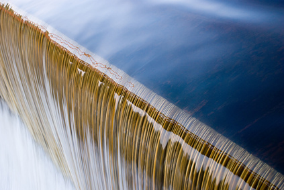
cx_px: 142
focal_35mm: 66
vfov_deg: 20.7
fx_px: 521
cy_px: 95
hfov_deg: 30.5
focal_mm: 44
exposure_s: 1/20
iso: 400
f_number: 4.8
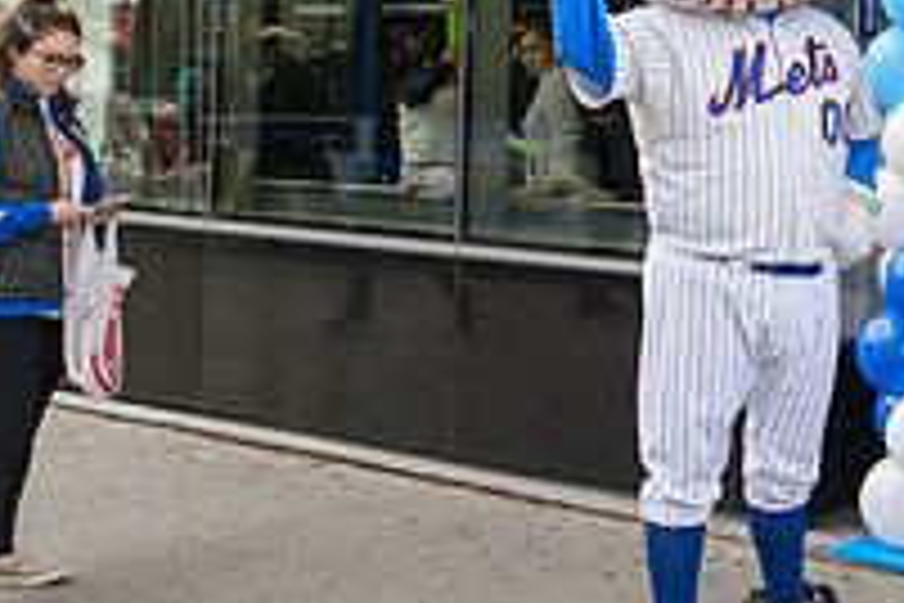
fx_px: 1959
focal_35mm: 78
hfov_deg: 24.6
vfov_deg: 16.9
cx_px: 931
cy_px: -72
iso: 400
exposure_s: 1/250
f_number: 4.5
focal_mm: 27
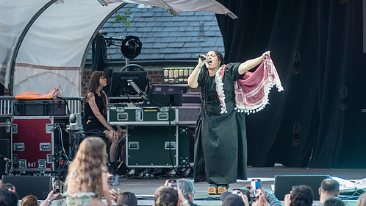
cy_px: 97
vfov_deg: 4.9
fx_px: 2426
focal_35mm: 250
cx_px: 201
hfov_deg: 8.6
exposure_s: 1/250
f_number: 4
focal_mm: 200
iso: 2000
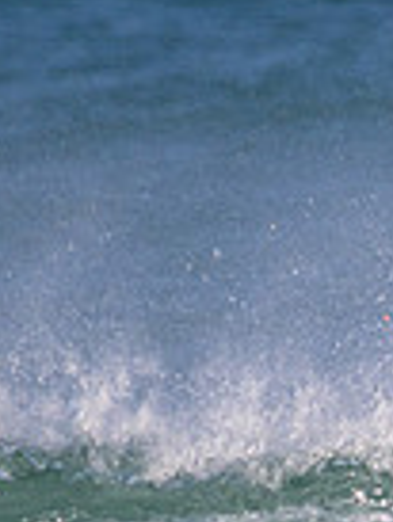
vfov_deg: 0.6
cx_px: 599
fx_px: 49226
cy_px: 684
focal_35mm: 3257
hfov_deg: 0.5
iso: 800
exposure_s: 1/2000
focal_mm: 800
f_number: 11
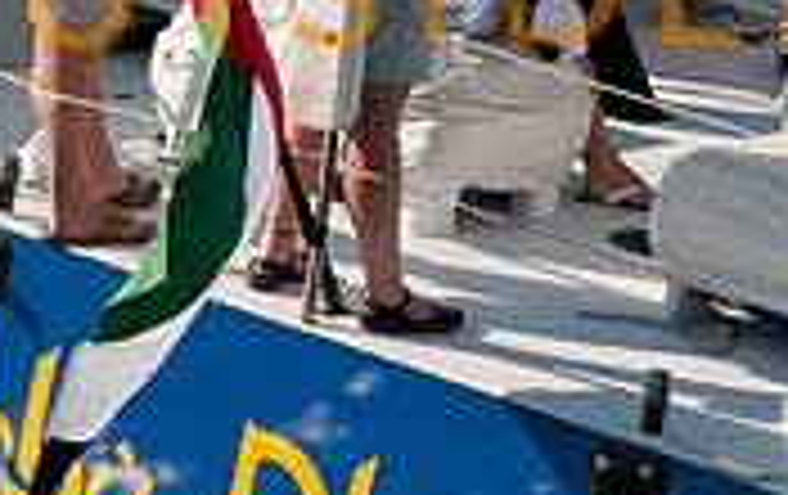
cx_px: 815
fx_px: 4130
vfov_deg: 6.8
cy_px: -47
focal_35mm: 192
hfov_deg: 10.8
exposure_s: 1/800
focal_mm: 38
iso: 250
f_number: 6.3
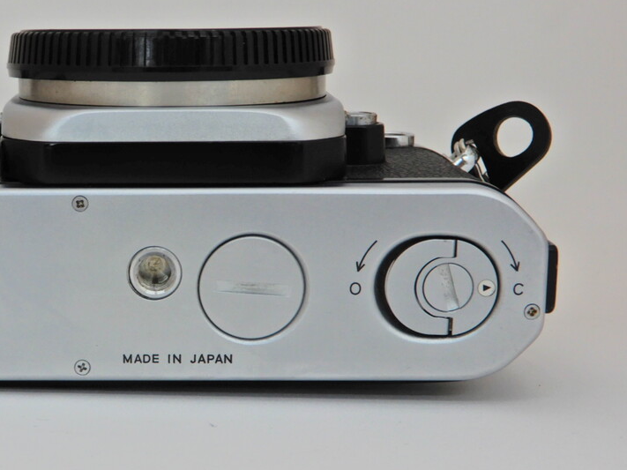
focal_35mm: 76
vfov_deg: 19.4
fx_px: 1376
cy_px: 268
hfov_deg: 25.2
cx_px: 119
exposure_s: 1/30
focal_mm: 8
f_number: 4
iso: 80
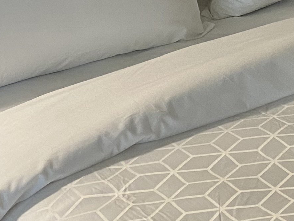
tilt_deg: -14.9
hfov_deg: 16.3
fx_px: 1011
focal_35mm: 119
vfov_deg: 12.1
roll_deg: +1.0
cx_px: 282
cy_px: -72
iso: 160
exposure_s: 1/60
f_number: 1.8
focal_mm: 4.25
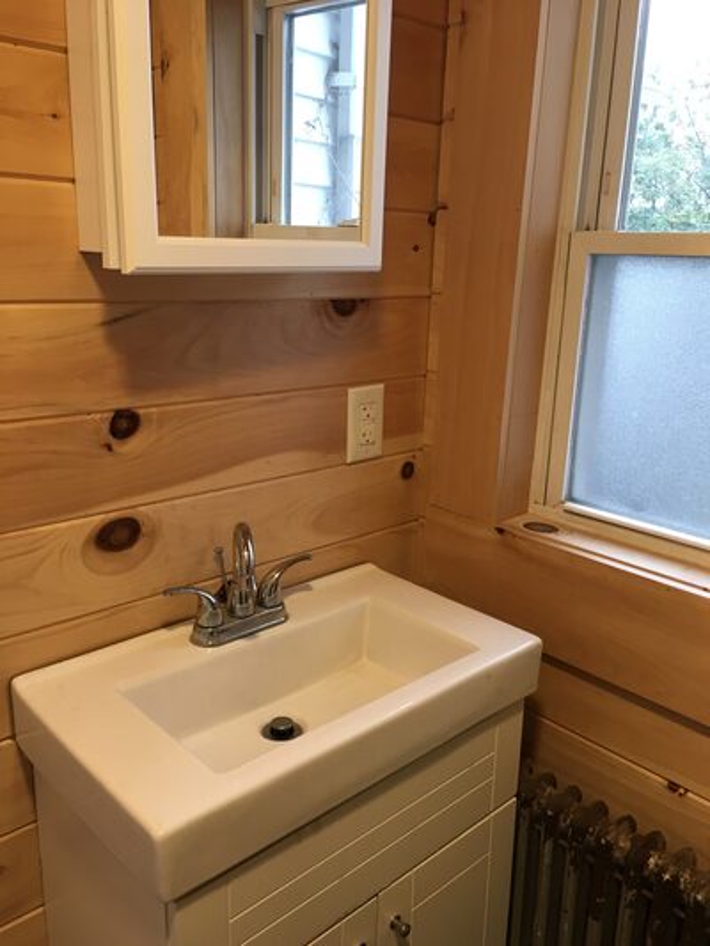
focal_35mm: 29
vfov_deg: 61.6
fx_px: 793
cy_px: 473
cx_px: 355
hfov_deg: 48.2
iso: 50
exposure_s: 1/30
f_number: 2.2
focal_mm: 4.15
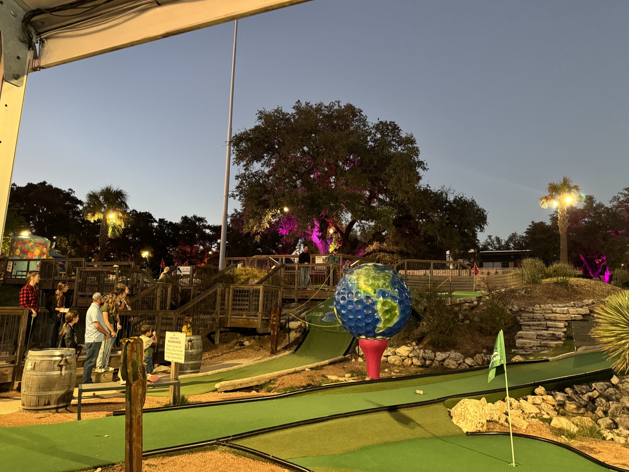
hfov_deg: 69.4
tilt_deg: +8.6
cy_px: 239
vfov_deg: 54.9
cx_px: 321
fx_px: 454
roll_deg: -2.1
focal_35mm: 25
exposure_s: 1/40
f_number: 1.78
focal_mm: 6.76
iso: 800
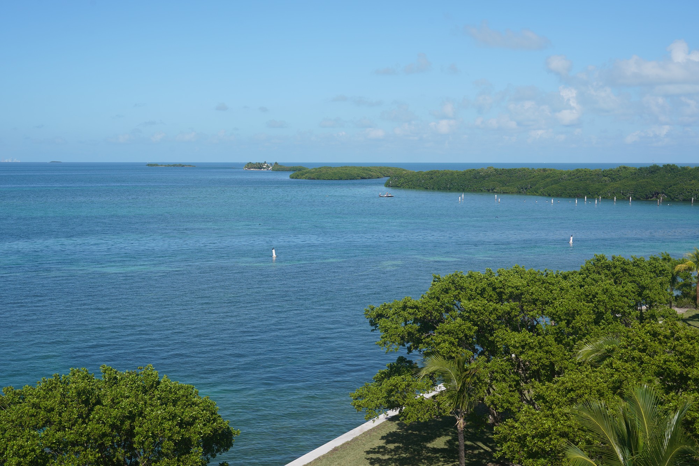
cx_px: 350
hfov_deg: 41.9
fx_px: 913
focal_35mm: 47
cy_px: 233
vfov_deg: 28.7
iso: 100
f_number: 9
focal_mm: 47
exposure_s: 1/320
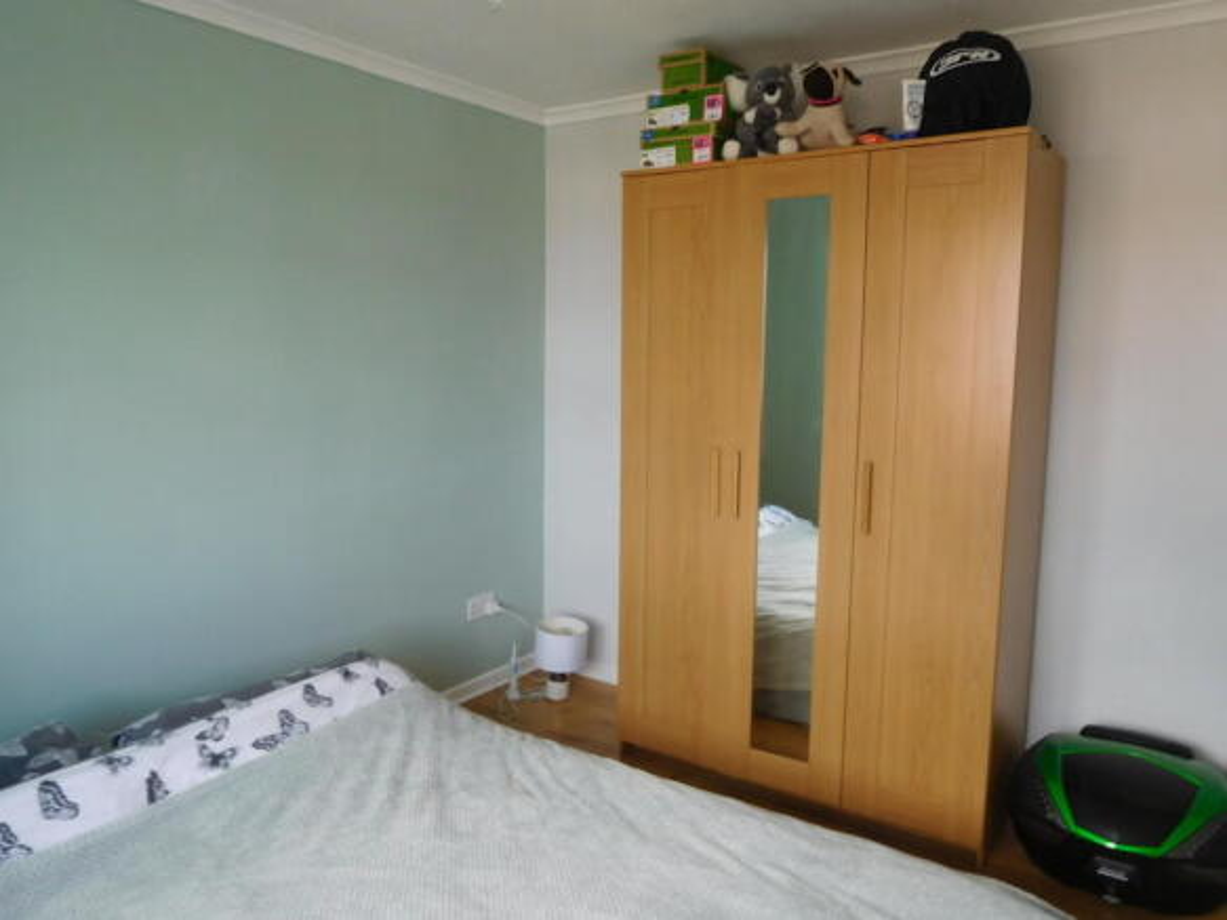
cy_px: 460
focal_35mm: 25
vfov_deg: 54.9
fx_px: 886
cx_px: 614
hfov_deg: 69.4
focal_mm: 4.5
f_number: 3.4
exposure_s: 1/30
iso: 140
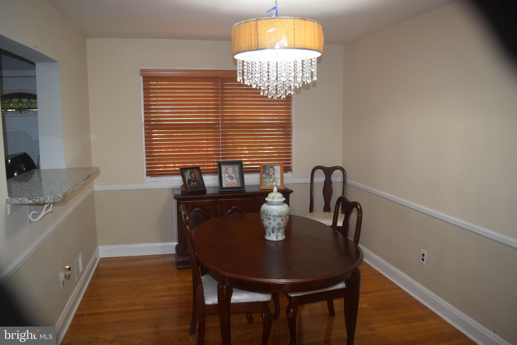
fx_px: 517
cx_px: 258
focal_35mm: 36
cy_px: 172
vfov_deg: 36.9
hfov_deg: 53.1
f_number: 5
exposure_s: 1/100
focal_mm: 24
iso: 800
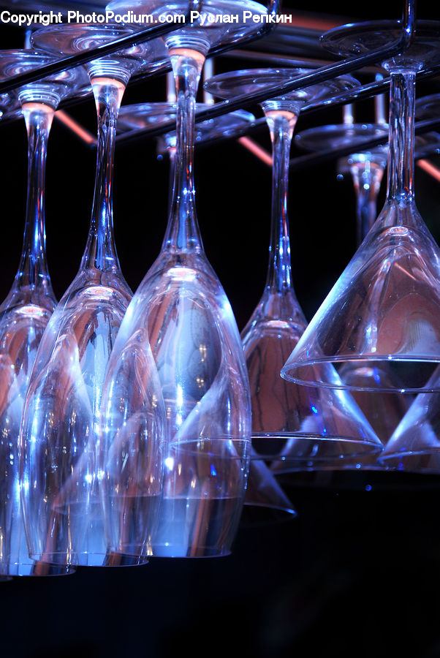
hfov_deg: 5.1
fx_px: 4938
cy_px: 329
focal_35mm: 270
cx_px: 220
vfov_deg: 7.6
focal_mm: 180
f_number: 6
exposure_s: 1/30
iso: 320
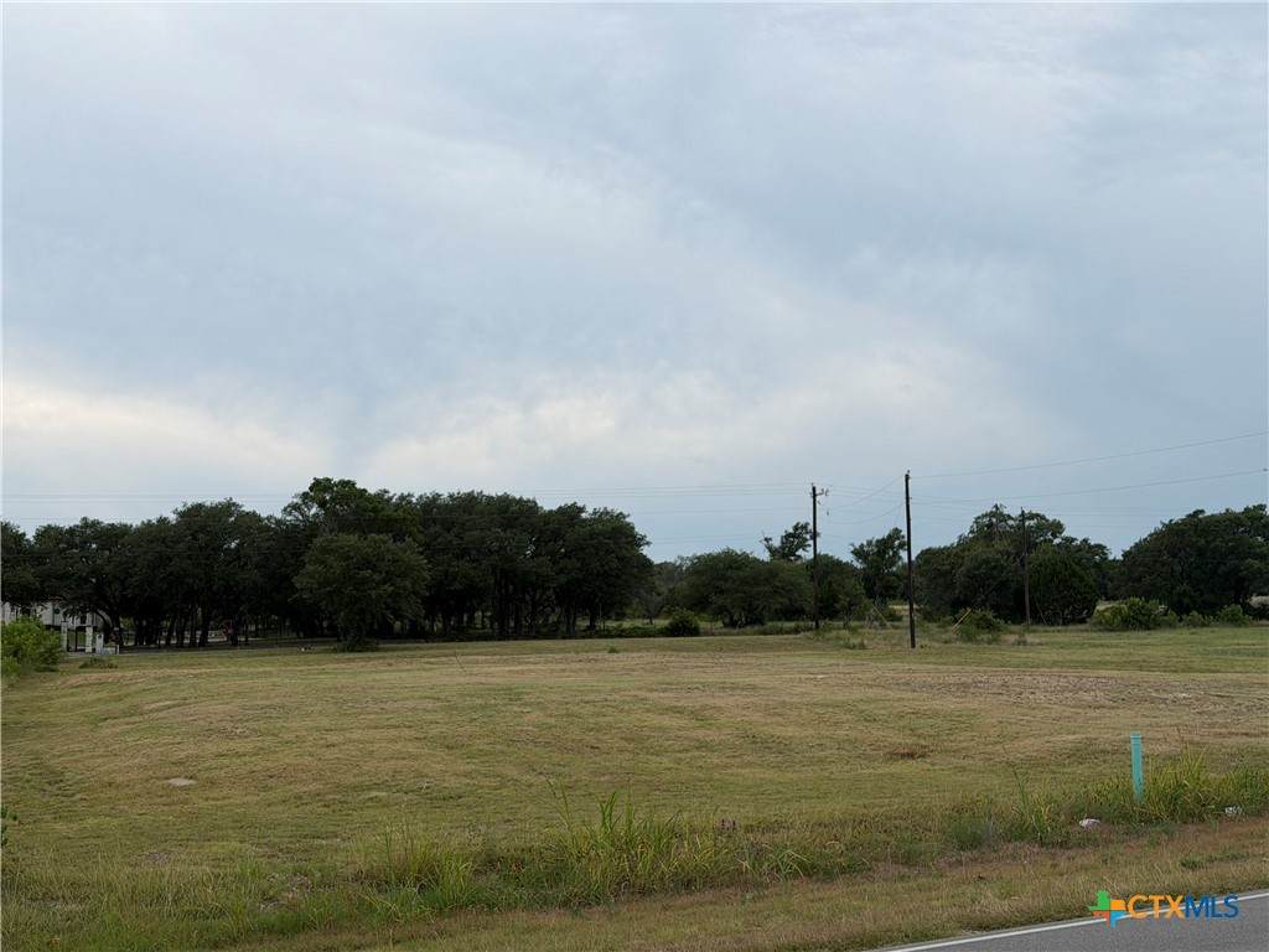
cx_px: 634
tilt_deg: +6.2
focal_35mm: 48
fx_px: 1760
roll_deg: +0.6
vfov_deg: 30.3
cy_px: 476
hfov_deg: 39.7
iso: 64
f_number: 1.78
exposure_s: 1/1330
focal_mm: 6.76
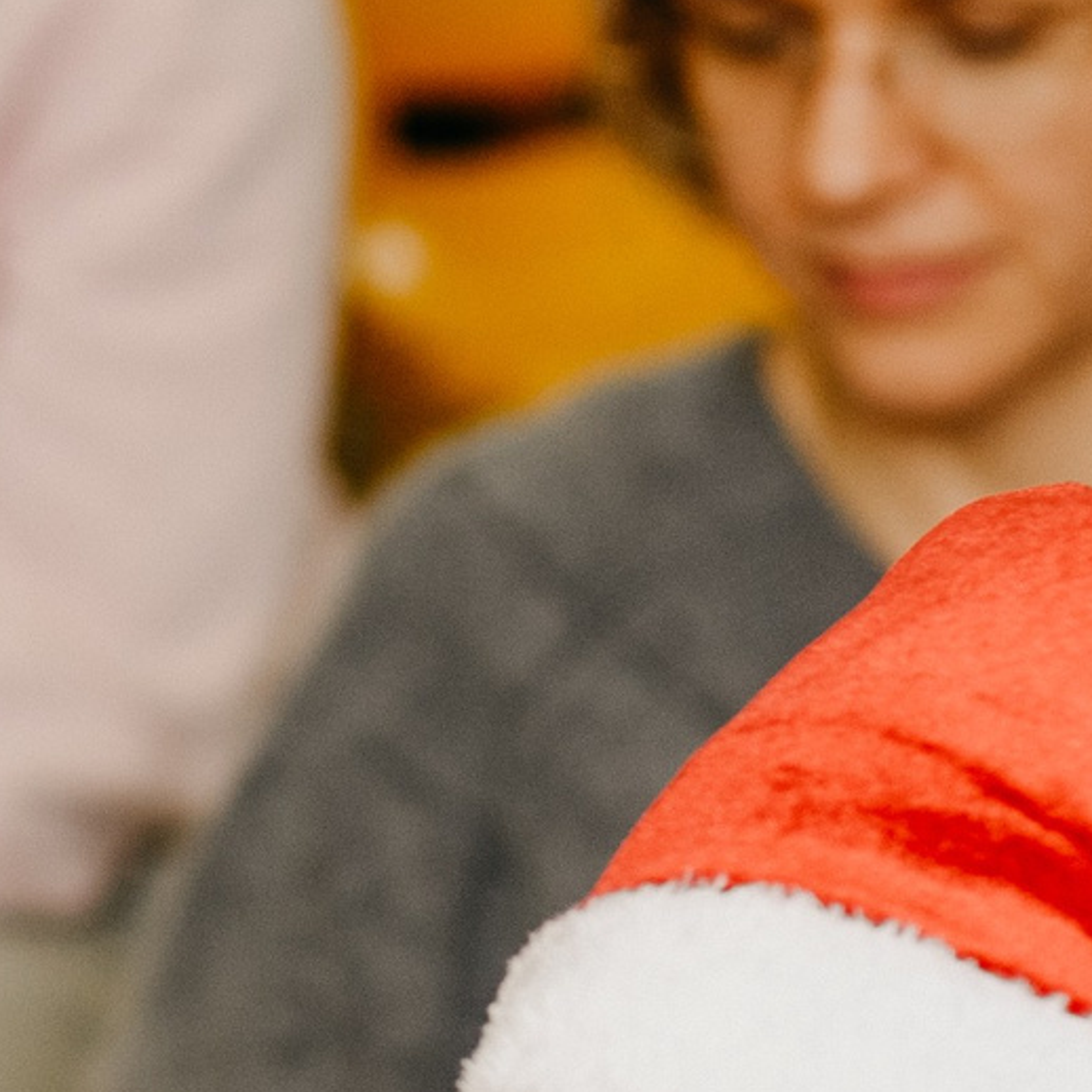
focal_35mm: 369
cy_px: 882
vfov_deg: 4.7
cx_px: -637
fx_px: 13170
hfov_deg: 4.7
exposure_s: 1/160
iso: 250
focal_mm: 70
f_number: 4
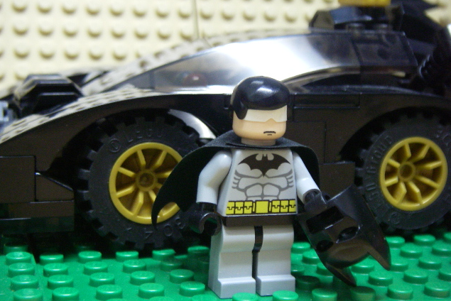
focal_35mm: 66
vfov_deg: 20.6
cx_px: 225
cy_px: 146
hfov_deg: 30.5
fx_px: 827
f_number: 3.7
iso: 320
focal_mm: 10.5
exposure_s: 1/4
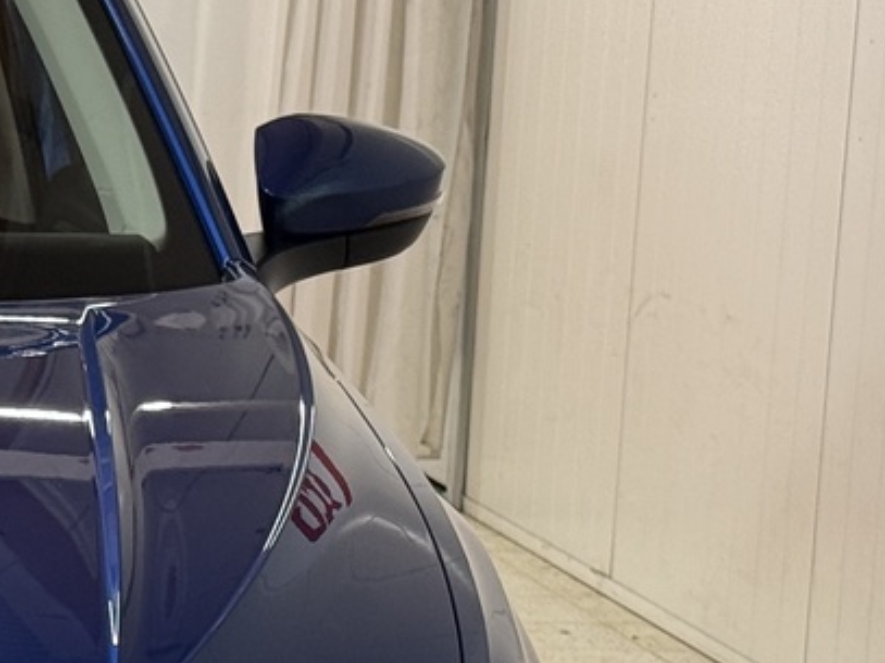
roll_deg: -0.5
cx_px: -563
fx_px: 4345
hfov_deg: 11.0
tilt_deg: -9.8
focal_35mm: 170
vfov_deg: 8.7
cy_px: 715
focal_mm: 6.76
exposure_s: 1/100
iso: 160
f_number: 1.78
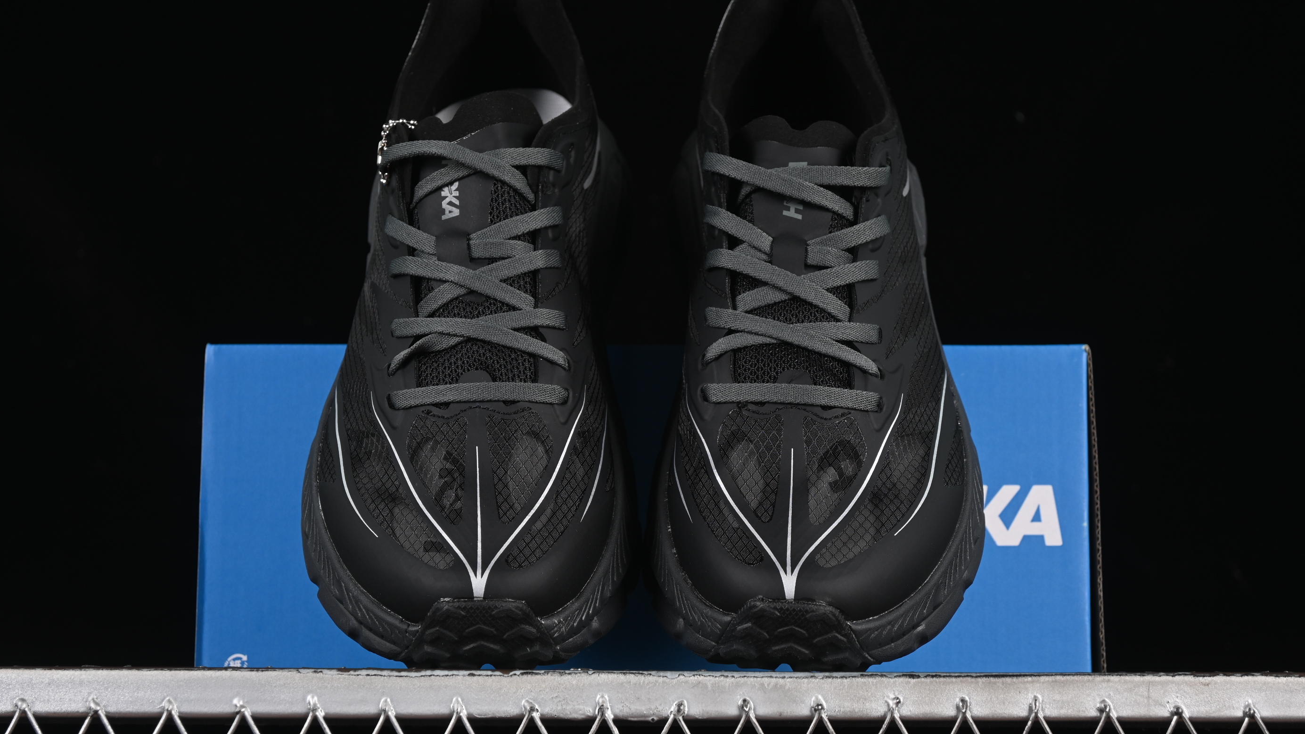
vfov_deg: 15.3
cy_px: 396
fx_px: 2733
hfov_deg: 26.9
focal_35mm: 79
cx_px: 652
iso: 160
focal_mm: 50
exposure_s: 1/60
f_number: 6.3
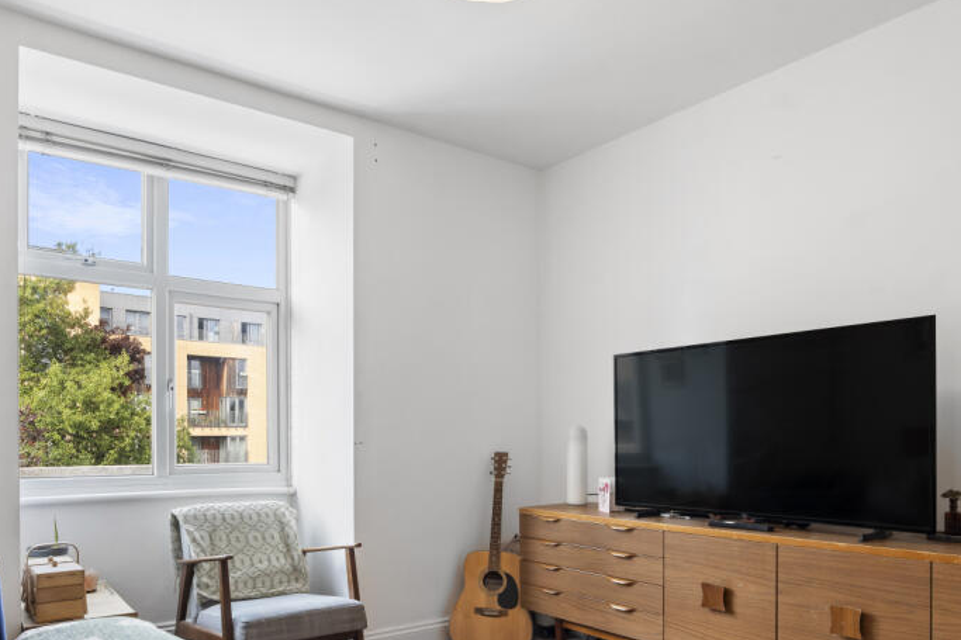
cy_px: 472
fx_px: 640
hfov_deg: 72.6
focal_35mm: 24
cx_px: 366
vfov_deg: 51.1
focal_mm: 16
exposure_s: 1/13
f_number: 11
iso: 400
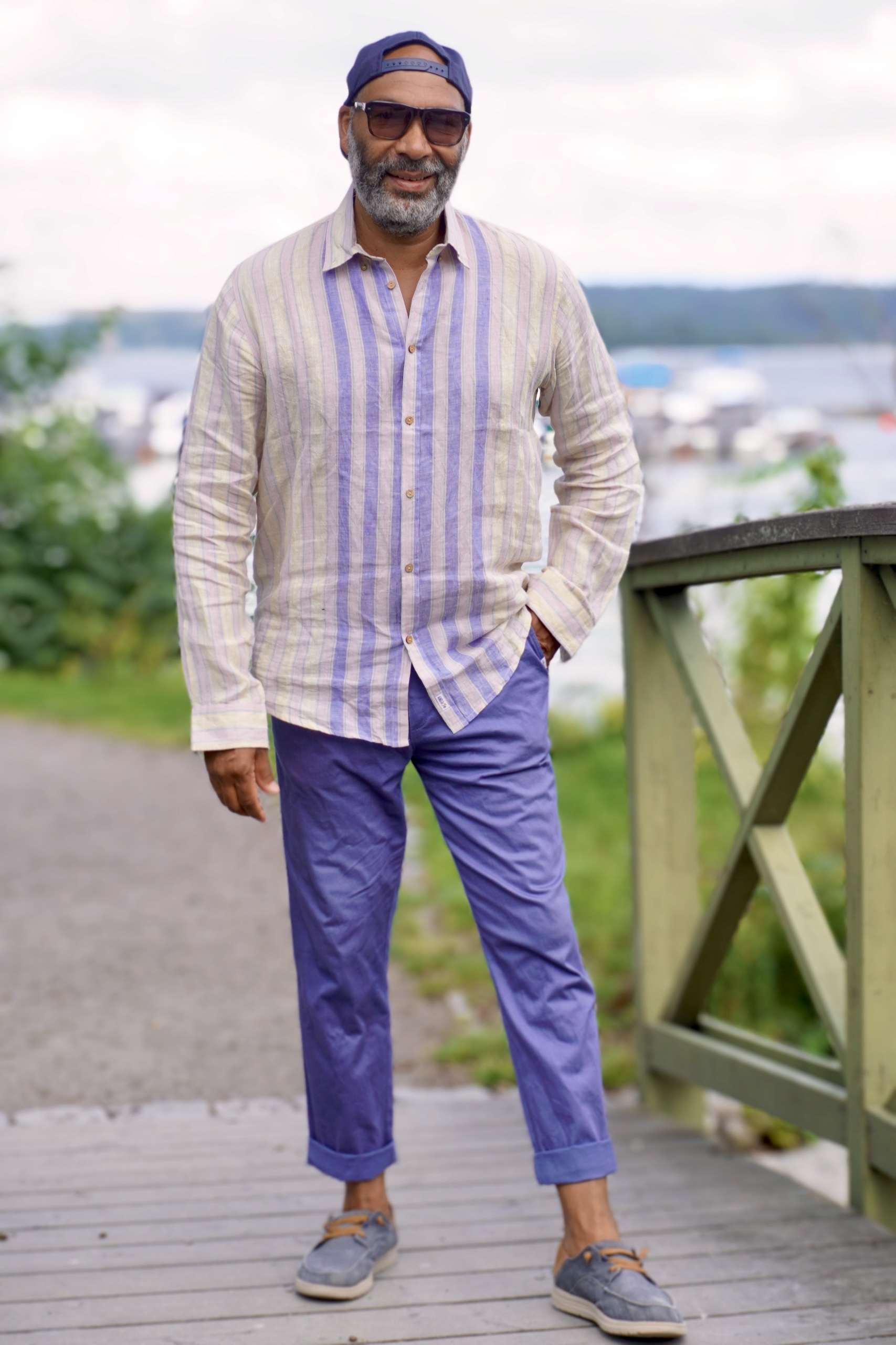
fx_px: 2799
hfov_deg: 18.2
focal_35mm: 75
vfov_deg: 27.0
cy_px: 672
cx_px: 448
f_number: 5.6
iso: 125
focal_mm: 50
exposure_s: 1/160
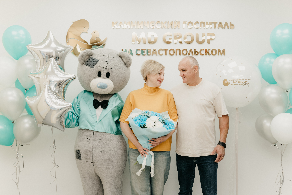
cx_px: 146
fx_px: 289
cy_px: 98
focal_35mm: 36
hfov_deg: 53.7
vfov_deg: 37.3
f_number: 4.5
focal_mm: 35
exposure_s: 1/160
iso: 400
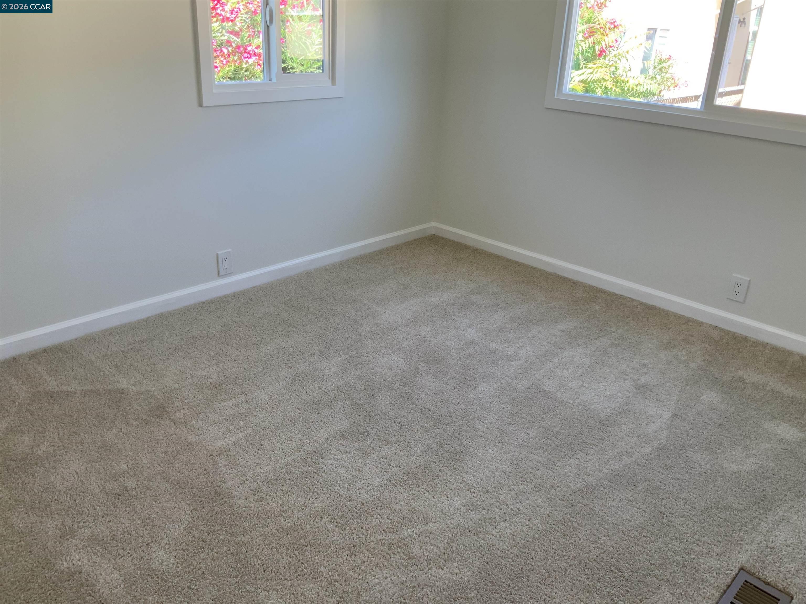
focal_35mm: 29
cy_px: 302
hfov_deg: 61.7
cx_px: 403
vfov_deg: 48.2
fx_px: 675
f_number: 1.8
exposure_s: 1/122
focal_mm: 3
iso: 50
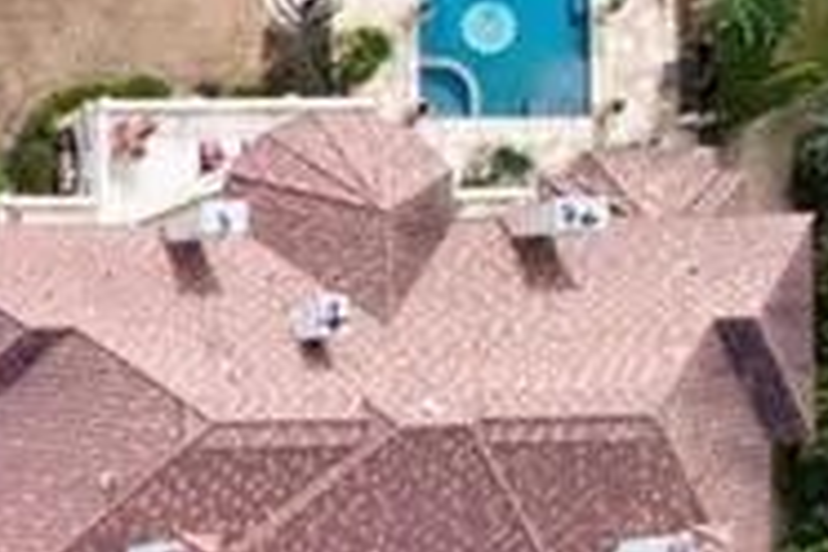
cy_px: 797
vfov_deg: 11.0
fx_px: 2783
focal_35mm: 121
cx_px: -1367
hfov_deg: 12.1
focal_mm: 8.38
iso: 110
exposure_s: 1/25
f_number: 2.8
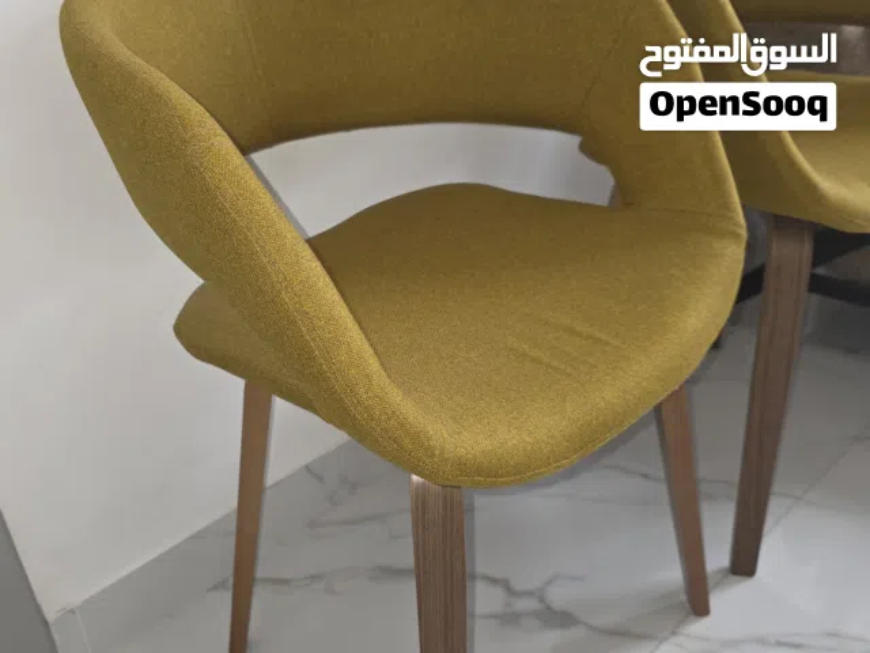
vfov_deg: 58.9
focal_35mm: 23
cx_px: 435
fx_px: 578
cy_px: 326
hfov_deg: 73.9
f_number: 1.7
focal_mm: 6.3
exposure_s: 1/50.3
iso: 80
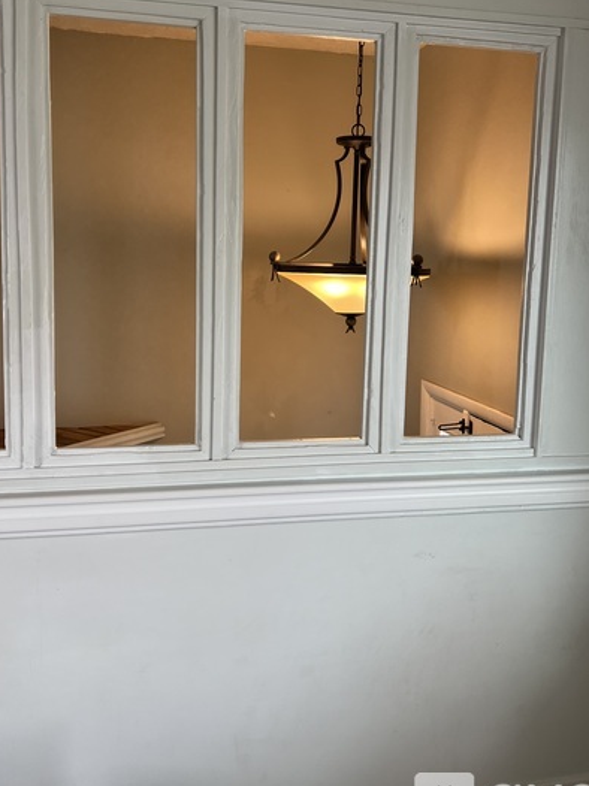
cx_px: 283
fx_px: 749
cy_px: 334
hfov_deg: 42.9
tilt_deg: -6.9
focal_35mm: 33
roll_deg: -1.2
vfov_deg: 55.1
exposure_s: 1/120
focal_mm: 5.7
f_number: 1.5
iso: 50
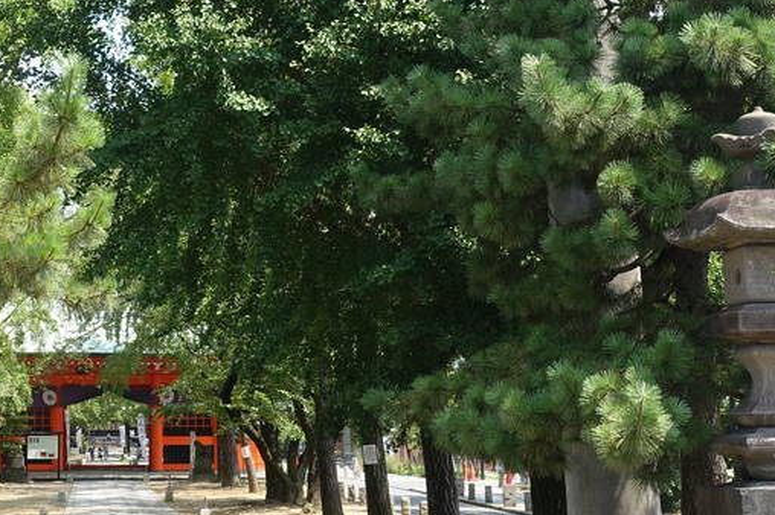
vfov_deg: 17.4
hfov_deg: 25.5
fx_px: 1678
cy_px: 137
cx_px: 131
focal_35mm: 78
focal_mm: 12.2
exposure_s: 1/160
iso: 125
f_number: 5.6
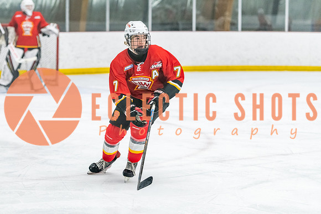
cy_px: 107
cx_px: 126
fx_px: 1195
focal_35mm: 134
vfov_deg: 10.2
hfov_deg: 15.3
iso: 3200
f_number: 2.8
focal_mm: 110
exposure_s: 1/800
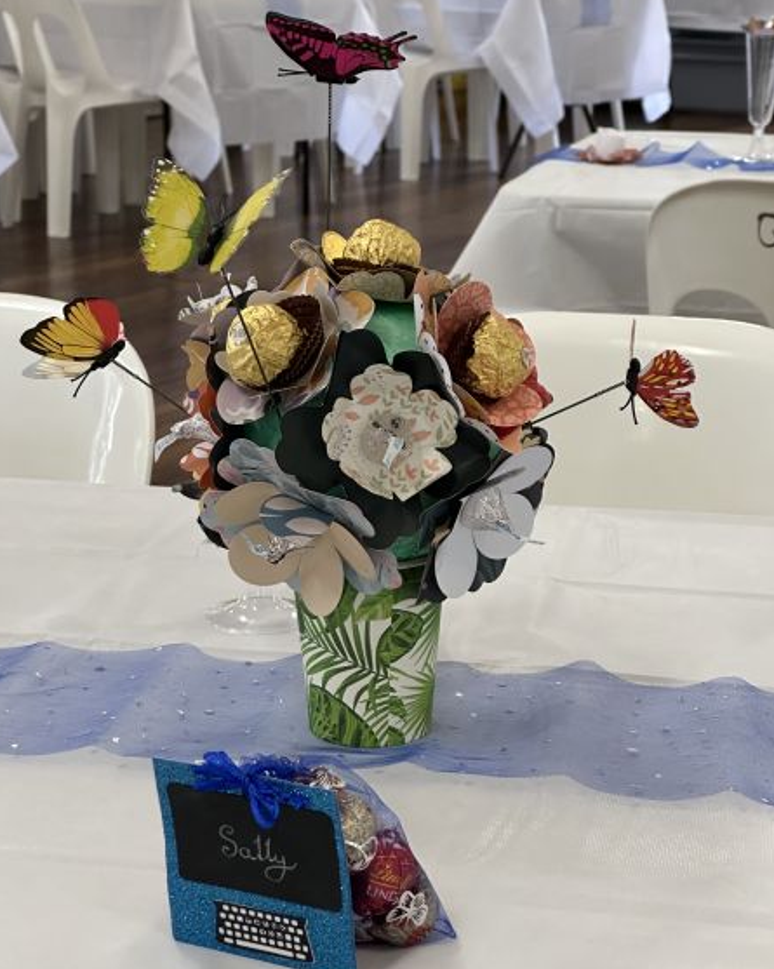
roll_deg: -0.5
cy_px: 480
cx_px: 386
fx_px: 2321
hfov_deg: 18.9
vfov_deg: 23.6
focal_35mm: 81
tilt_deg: -13.4
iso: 200
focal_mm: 9
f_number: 2.8
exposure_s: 1/50
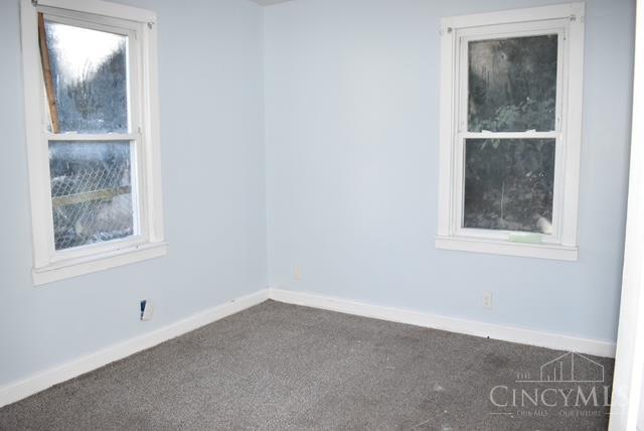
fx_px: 483
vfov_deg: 48.0
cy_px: 216
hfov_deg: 67.3
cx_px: 322
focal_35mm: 27
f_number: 3.5
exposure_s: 1/250
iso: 500
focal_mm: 18
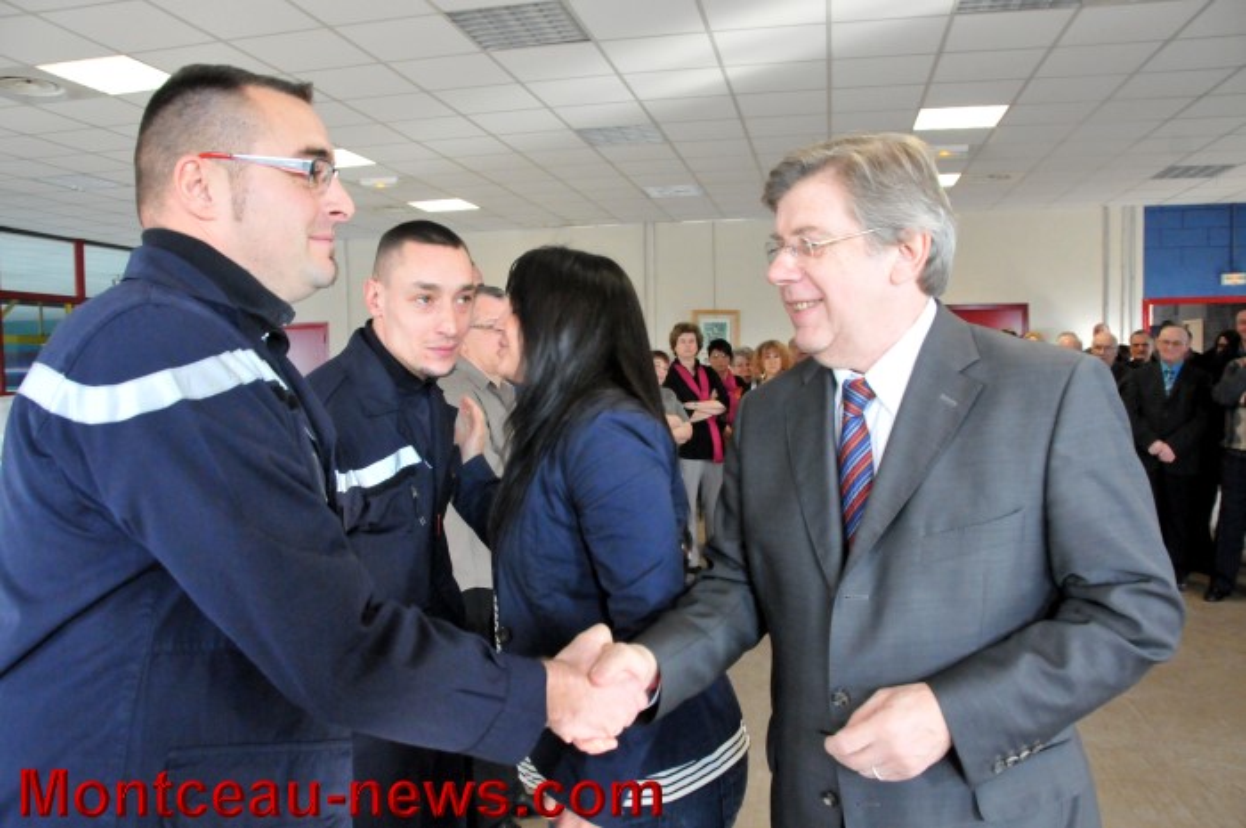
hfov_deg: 67.4
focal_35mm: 27
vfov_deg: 47.8
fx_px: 933
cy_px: 414
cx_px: 623
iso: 3200
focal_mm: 18
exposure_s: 1/160
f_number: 6.3
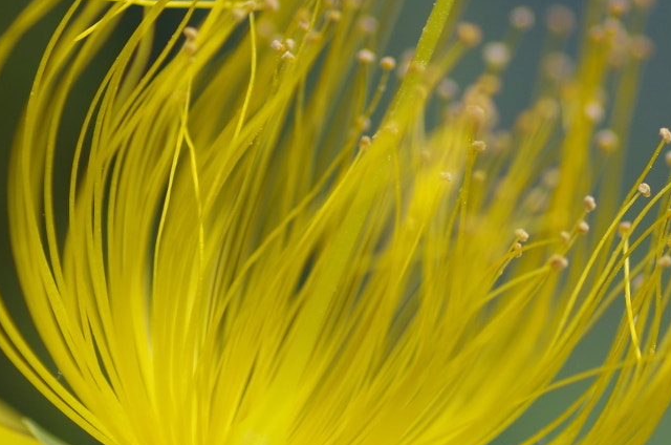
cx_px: 466
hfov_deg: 4.8
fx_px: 8036
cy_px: 323
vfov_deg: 3.2
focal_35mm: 432
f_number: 2.8
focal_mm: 90
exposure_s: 1/250
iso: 100
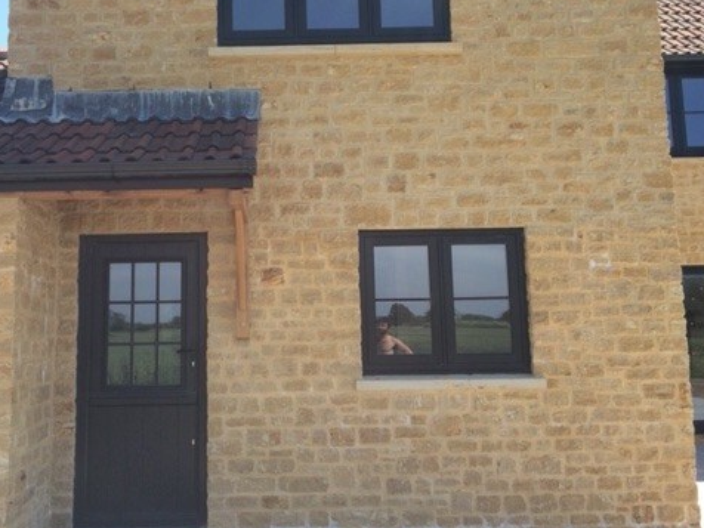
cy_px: 213
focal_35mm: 39
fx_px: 793
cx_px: 278
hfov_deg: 47.6
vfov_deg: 36.7
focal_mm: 4.15
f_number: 2.2
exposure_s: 1/912
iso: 32
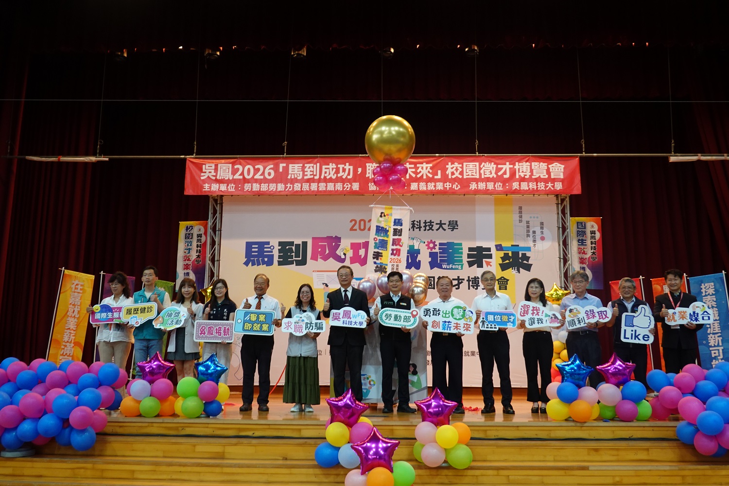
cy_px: 243
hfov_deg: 60.3
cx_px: 364
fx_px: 628
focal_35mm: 31
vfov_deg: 42.3
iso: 500
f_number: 3.5
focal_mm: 11.52
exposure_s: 1/40
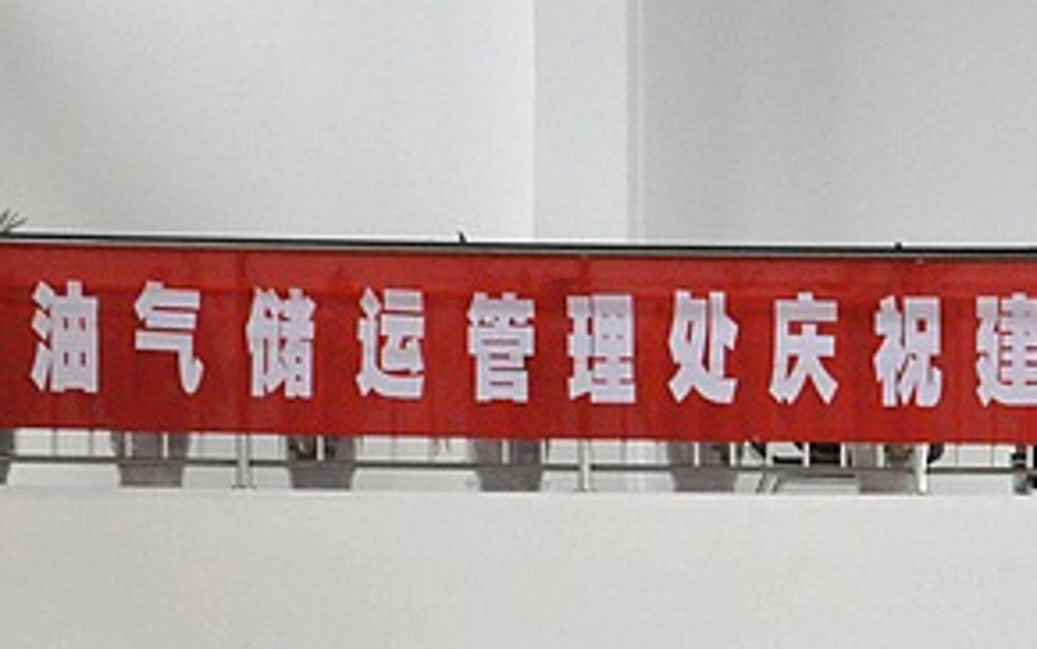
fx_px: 6162
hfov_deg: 9.5
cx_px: 1083
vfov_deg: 6.0
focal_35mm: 218
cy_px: 932
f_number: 5
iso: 3200
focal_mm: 52
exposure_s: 1/500
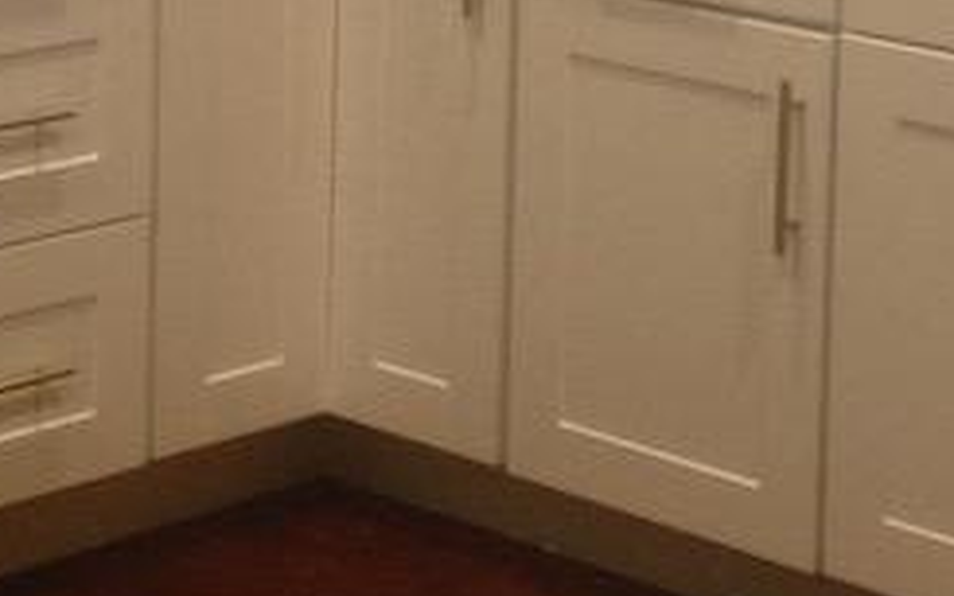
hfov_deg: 14.3
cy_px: -409
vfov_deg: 8.7
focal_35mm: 146
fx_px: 3795
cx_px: 471
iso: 100
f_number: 2.4
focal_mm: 4.12
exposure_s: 1/20
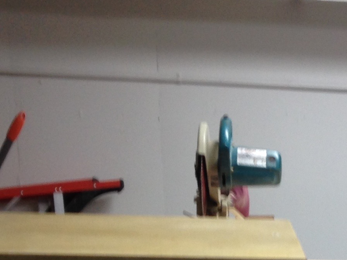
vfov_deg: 11.6
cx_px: 415
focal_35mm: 120
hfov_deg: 15.8
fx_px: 1203
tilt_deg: -20.2
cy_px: 448
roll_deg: -3.6
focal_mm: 4.12
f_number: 2.4
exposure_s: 1/24
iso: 50
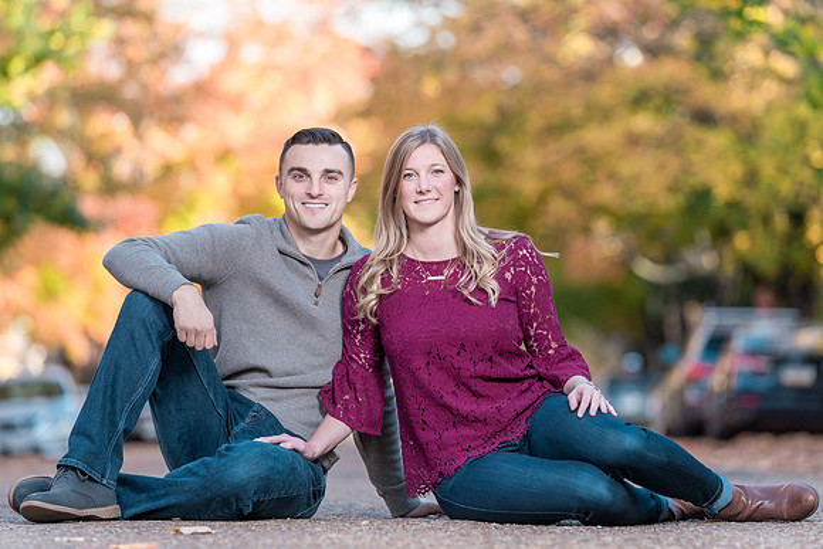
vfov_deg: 6.6
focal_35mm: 207
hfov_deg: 9.9
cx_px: 424
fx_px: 4737
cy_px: 275
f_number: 4
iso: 400
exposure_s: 1/200
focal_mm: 197
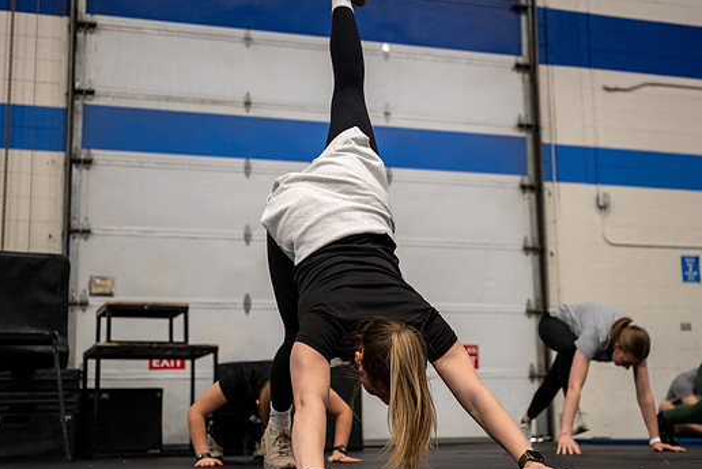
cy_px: 254
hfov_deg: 39.5
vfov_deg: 27.0
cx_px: 389
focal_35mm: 50
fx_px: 976
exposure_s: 1/125
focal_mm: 42
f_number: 2.8
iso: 1250
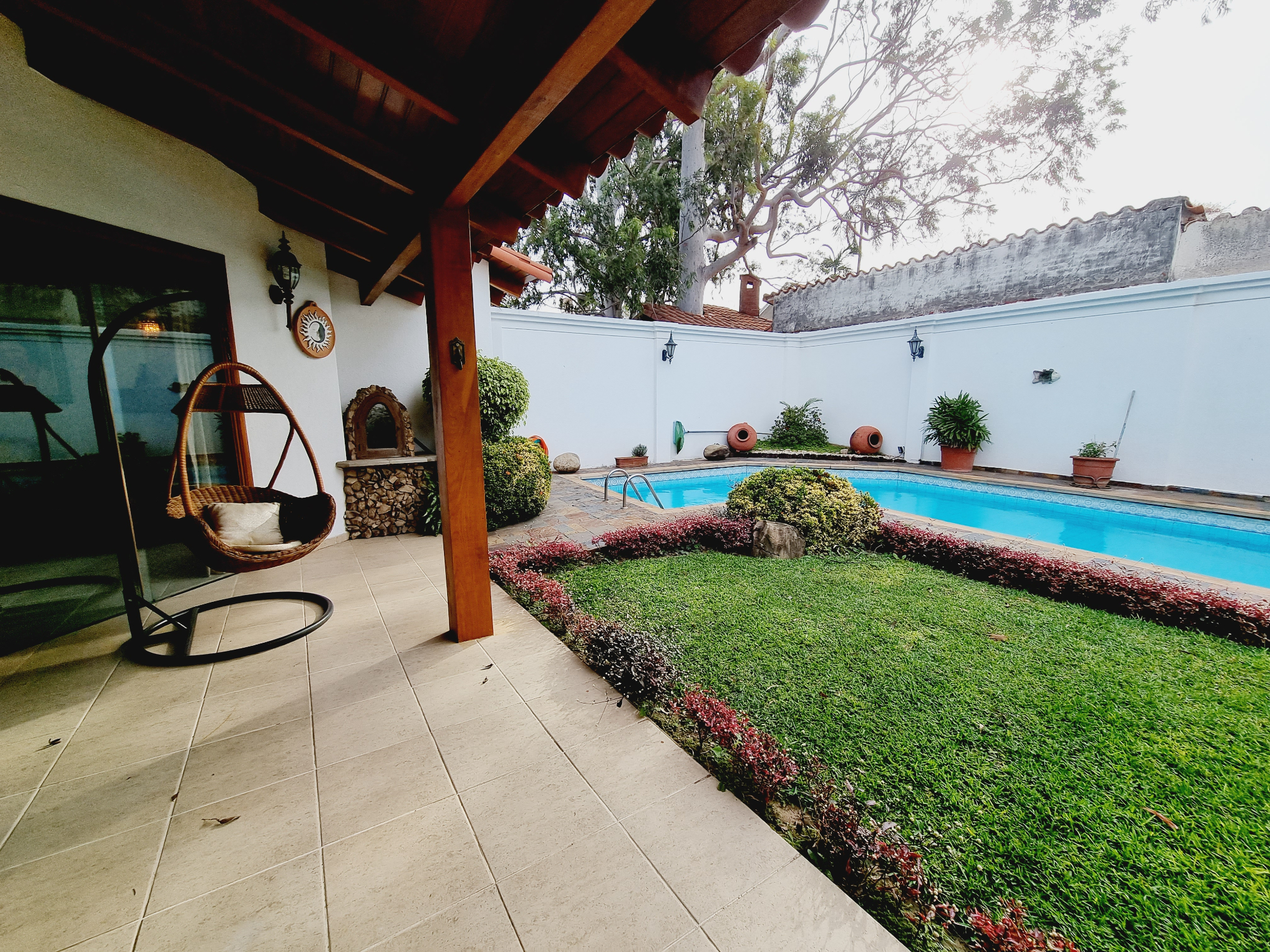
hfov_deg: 106.2
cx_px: 635
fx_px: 477
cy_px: 476
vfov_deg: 89.9
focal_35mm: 13
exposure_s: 1/944
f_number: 2.2
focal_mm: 2.2
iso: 50
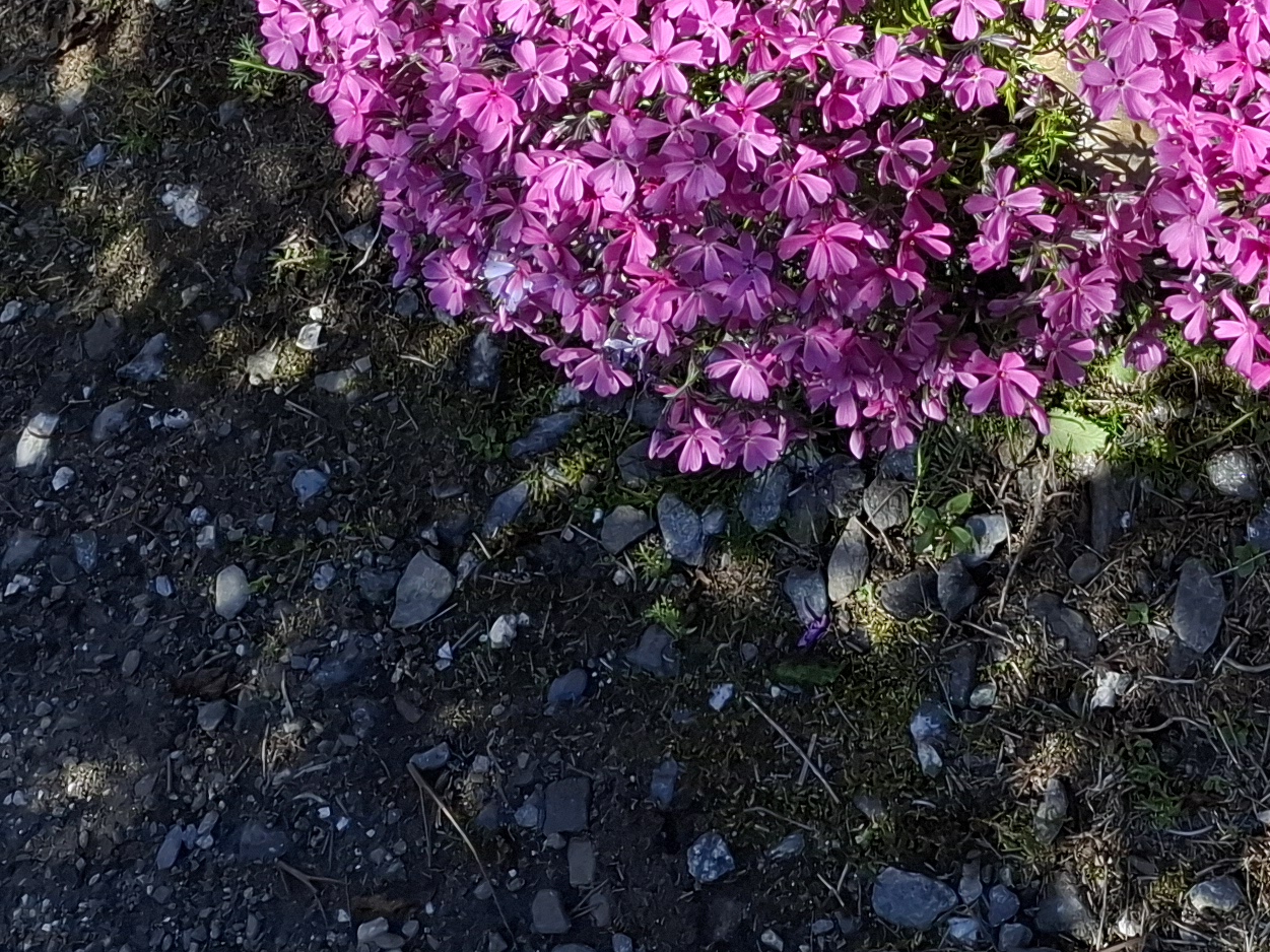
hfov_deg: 24.3
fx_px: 2751
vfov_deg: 17.2
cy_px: -594
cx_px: 1388
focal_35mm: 75
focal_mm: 5.54
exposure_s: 1/1462
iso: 50
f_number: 1.8
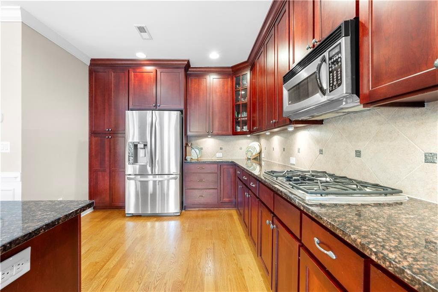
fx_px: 170
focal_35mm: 14
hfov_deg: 104.3
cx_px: 219
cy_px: 146
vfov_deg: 81.2
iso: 1000
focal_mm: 14
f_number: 8
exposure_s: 1/2.5
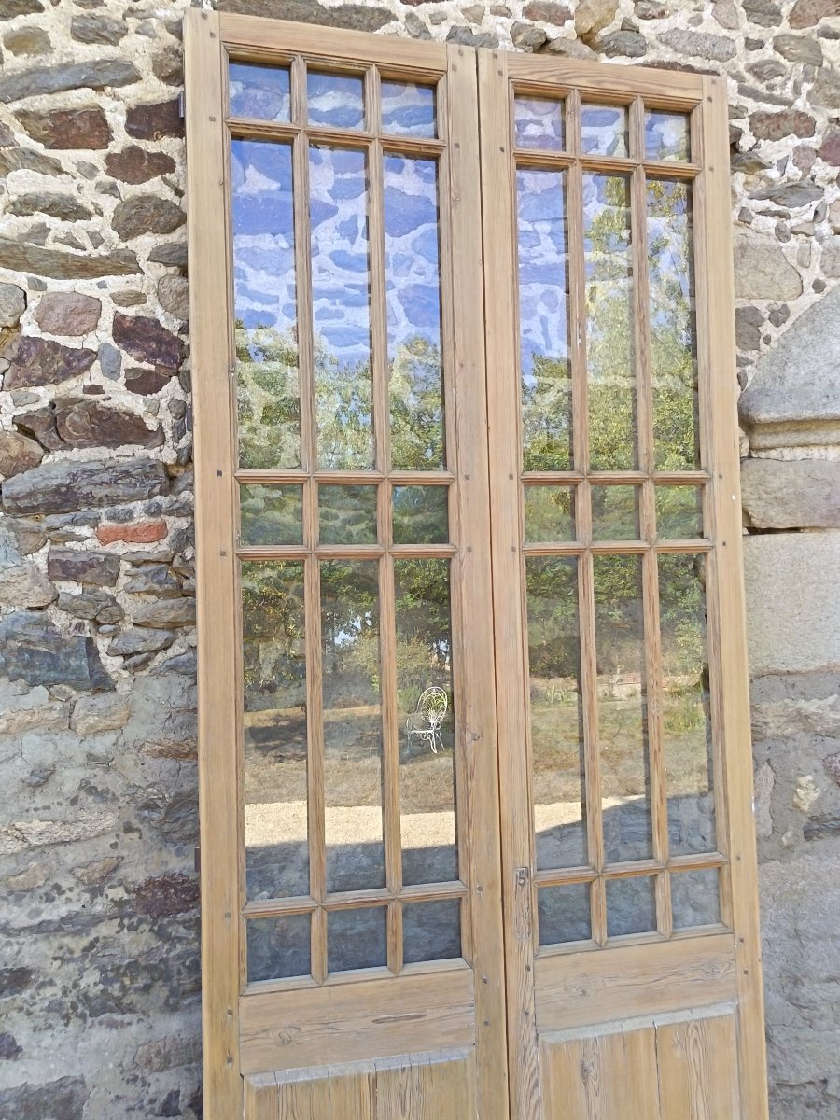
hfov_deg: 44.2
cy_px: 560
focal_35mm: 32
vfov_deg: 56.8
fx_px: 1035
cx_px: 420
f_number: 1.75
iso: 238
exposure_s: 1/120
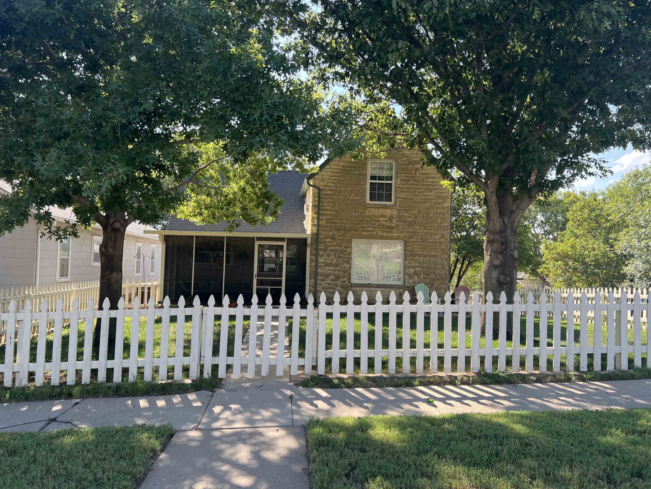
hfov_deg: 67.3
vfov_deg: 53.1
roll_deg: -1.8
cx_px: 326
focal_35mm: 26
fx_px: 489
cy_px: 244
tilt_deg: +1.1
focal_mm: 5.7
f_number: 1.5
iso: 50
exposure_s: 1/827
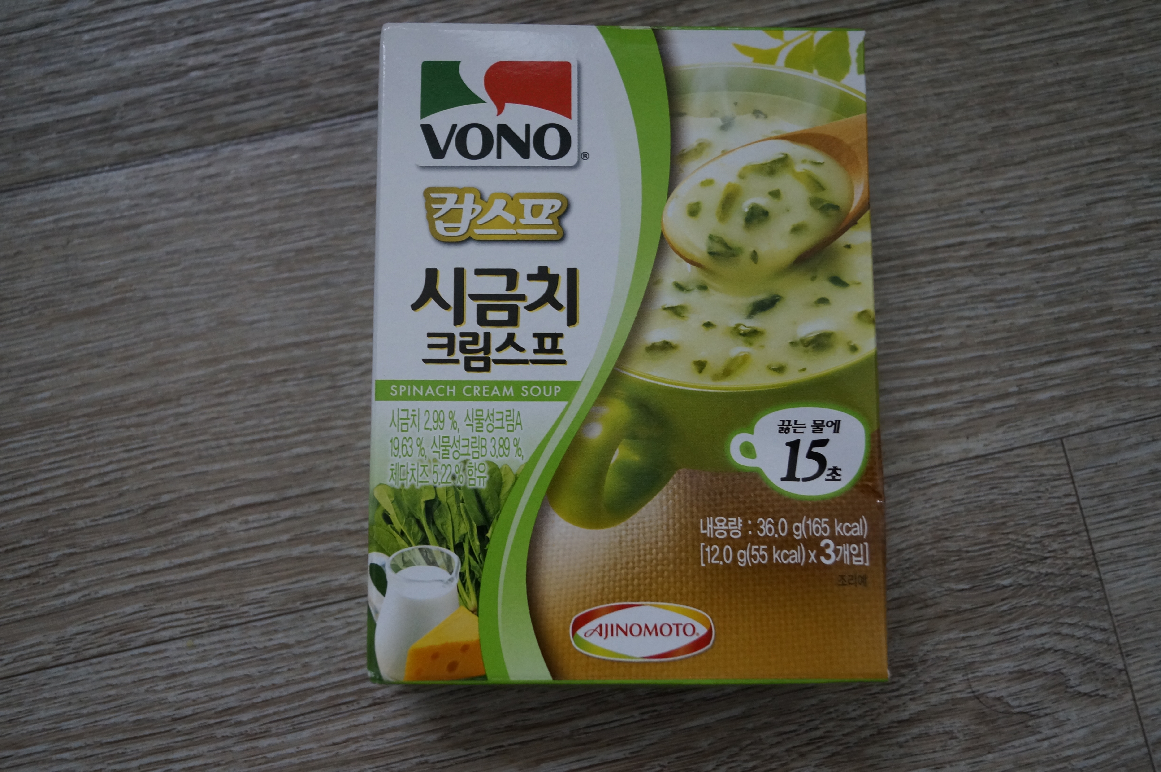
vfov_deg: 36.8
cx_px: 580
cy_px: 386
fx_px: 1160
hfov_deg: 53.2
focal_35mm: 36
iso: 1000
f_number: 4
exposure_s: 1/60
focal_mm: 24
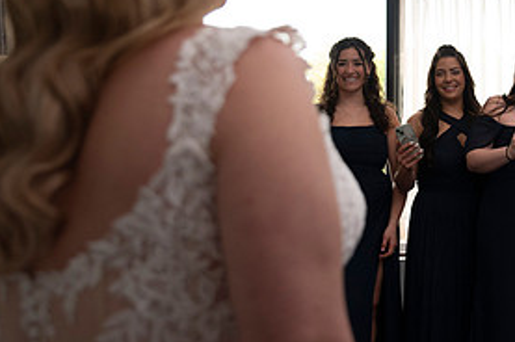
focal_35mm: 67
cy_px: 110
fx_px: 957
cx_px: 444
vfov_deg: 20.2
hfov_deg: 29.1
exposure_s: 1/1600
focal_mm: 32
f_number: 2.8
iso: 1600
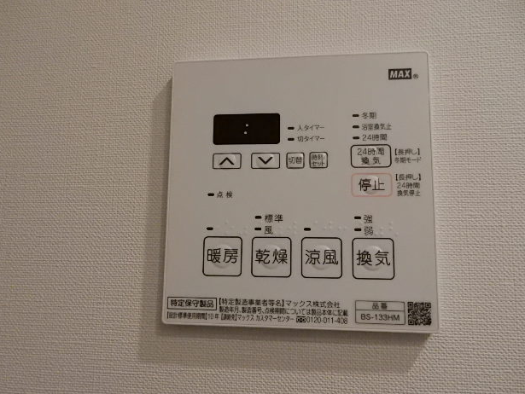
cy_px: 197
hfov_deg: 67.3
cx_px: 270
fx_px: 395
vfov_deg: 53.1
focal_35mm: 26
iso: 1600
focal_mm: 4.5
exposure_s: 1/200
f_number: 3.7
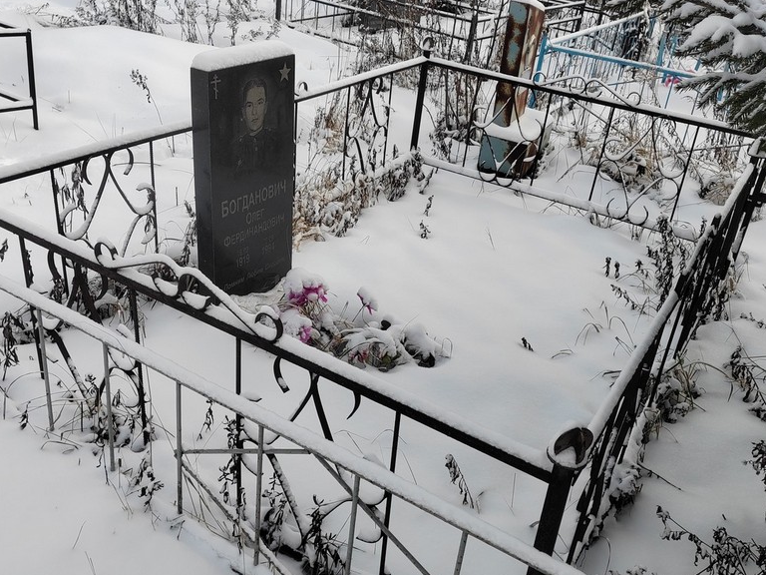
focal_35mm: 36
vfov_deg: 39.6
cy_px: 310
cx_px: 395
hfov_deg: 51.3
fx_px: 797
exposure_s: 1/580
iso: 120
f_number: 1.9
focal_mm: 5.52
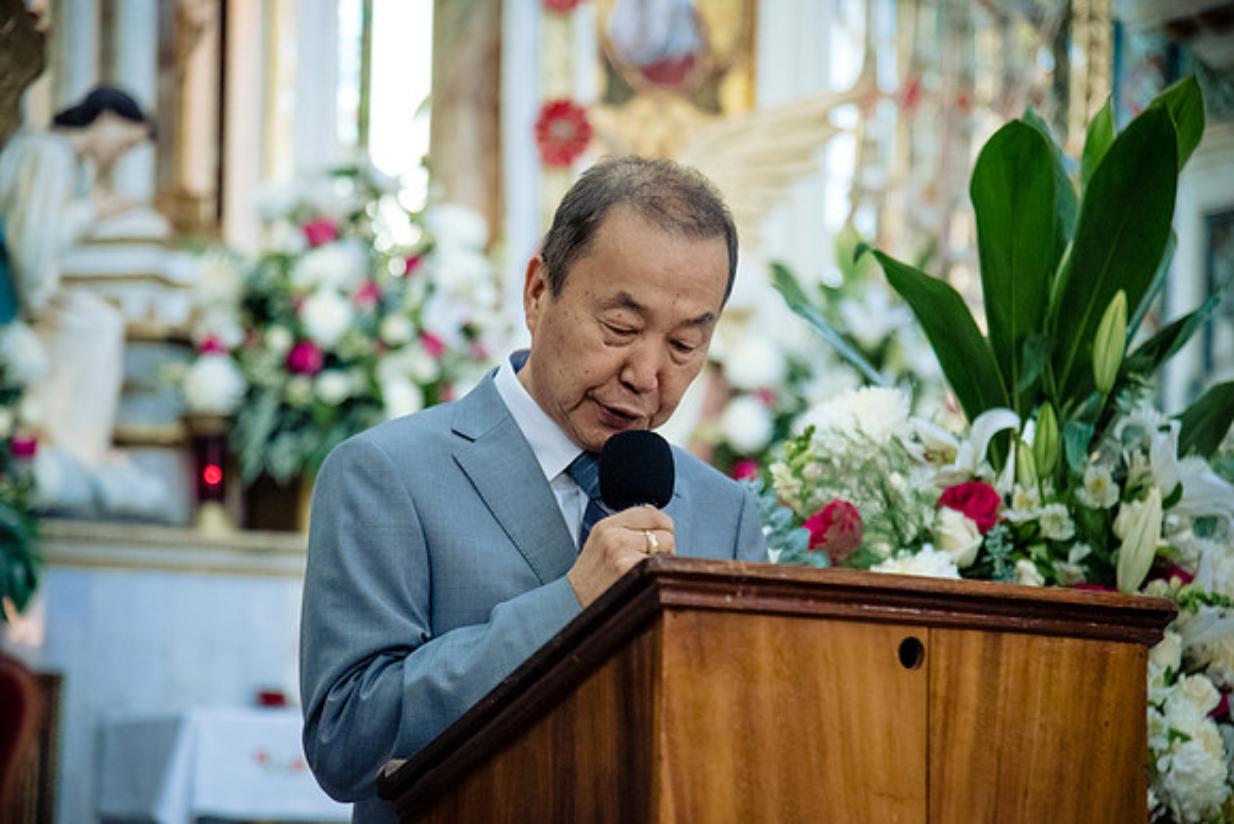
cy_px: 412
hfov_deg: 17.1
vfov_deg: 11.4
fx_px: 4114
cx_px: 617
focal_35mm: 120
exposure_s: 1/160
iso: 5000
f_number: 4
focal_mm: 120
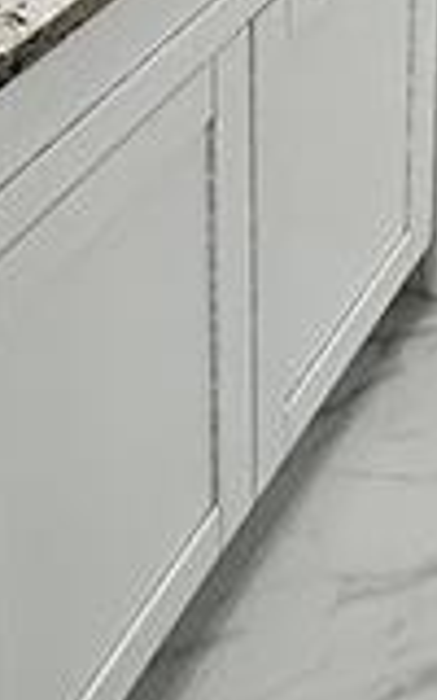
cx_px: 302
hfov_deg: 19.6
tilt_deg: -12.7
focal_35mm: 66
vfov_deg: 22.7
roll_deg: +1.4
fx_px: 1258
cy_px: -451
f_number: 1.8
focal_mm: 1.57
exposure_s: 1/120
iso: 50
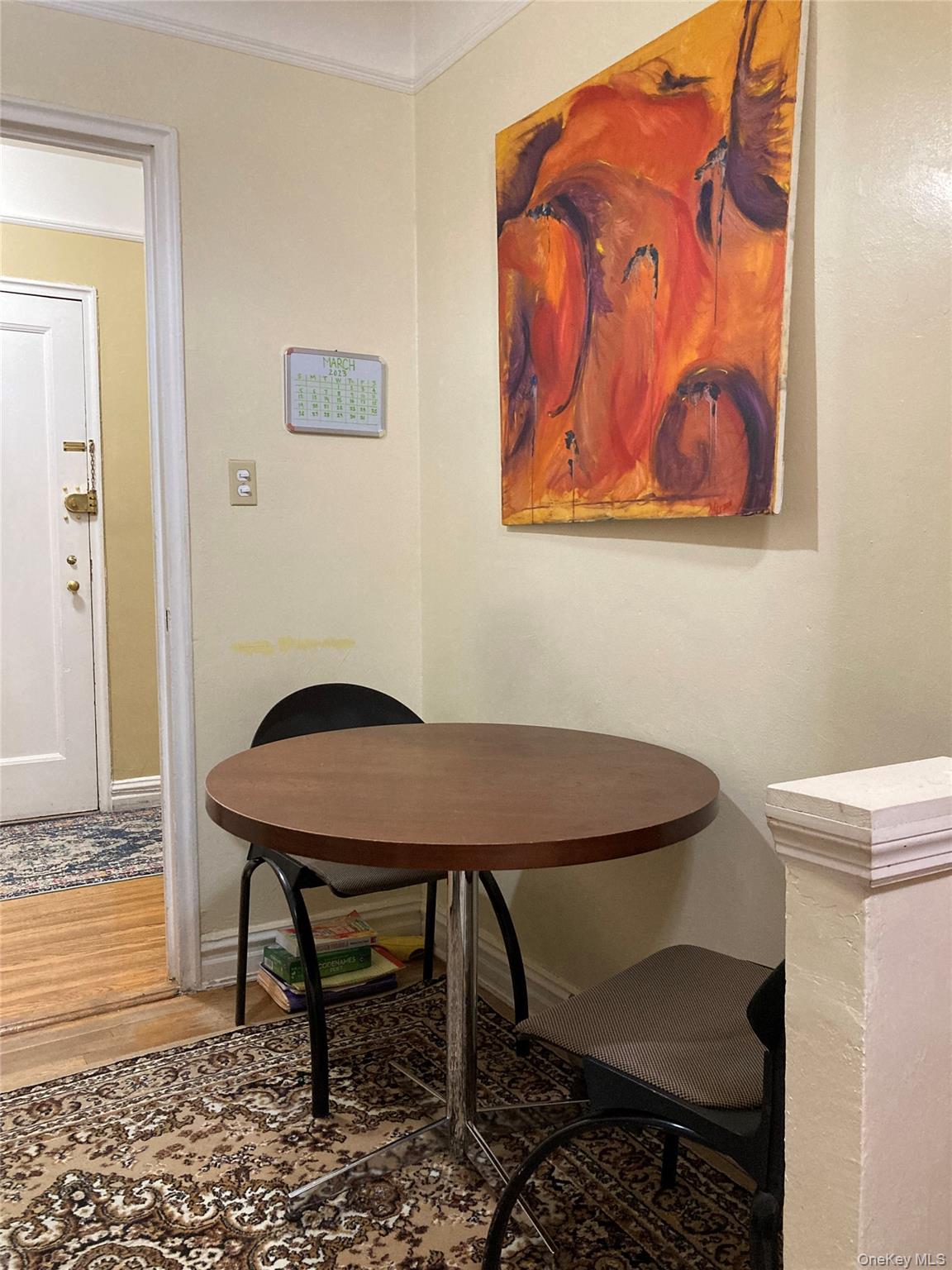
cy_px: 635
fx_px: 1027
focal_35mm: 28
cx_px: 476
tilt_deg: -3.3
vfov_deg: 63.4
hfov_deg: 49.7
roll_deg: +0.7
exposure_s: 1/54
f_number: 1.8
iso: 320
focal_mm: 3.99
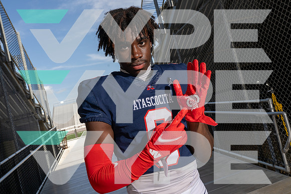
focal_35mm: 30
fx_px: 243
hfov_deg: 61.9
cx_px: 146
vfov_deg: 43.6
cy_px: 97
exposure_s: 1/250
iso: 160
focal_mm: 30
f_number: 10
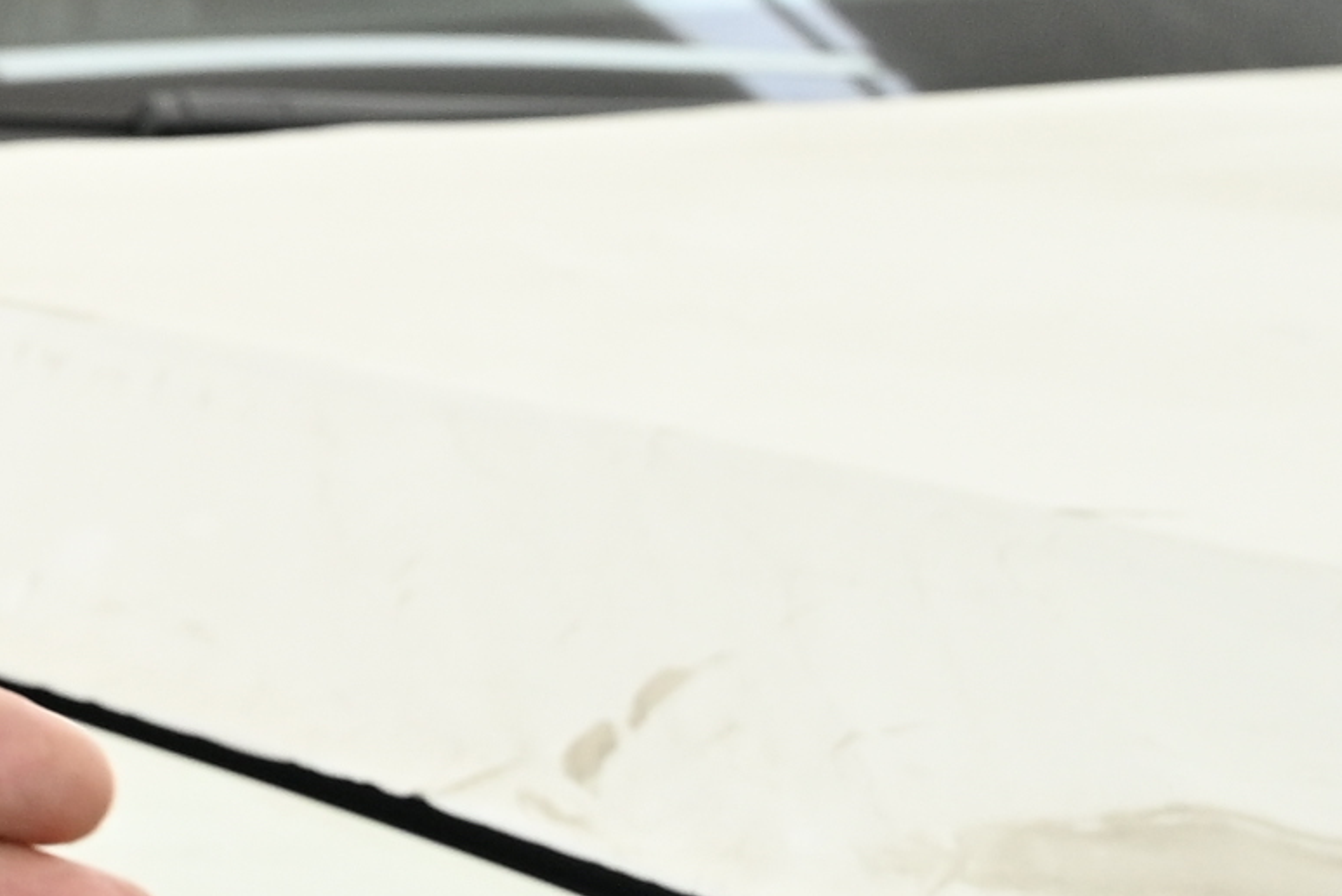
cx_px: -1997
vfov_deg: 8.4
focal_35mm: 164
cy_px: 401
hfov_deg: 10.6
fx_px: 6116
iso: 640
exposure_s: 1/250
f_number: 5
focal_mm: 28
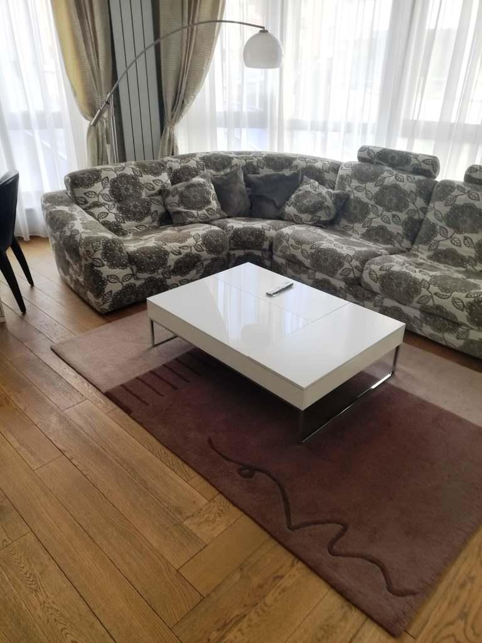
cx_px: 241
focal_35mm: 26
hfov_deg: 53.1
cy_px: 322
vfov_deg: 67.3
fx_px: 483
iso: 125
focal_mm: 3.81
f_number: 2.2
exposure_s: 1/50
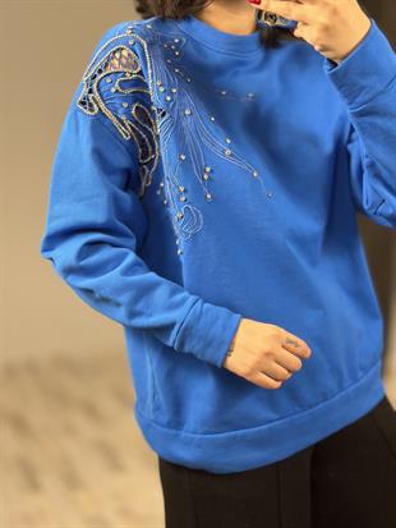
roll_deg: +3.2
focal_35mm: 48
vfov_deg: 39.6
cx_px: 198
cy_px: 264
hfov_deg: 30.3
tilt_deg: -37.5
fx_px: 732
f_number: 1.78
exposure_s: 1/100
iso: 200
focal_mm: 6.86
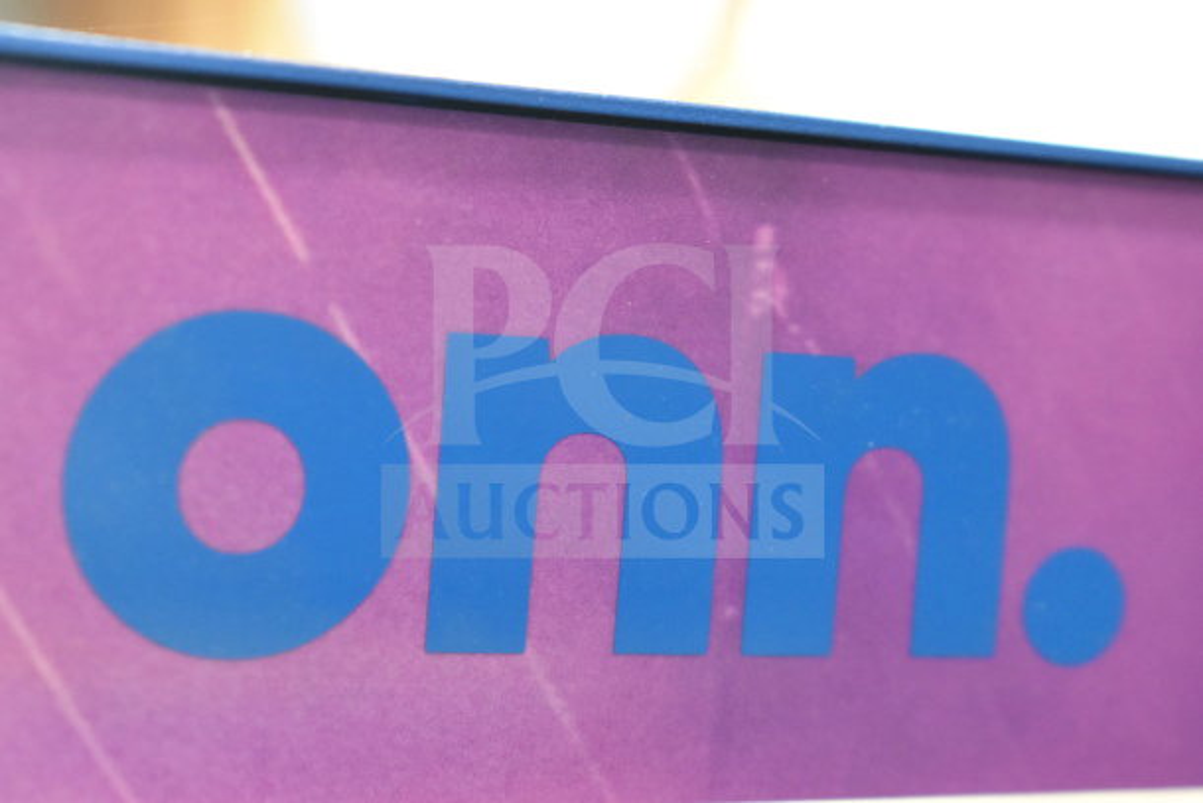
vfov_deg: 16.6
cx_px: 602
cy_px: 402
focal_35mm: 82
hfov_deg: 24.6
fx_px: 2757
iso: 6400
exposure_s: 1/100
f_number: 5.6
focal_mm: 55
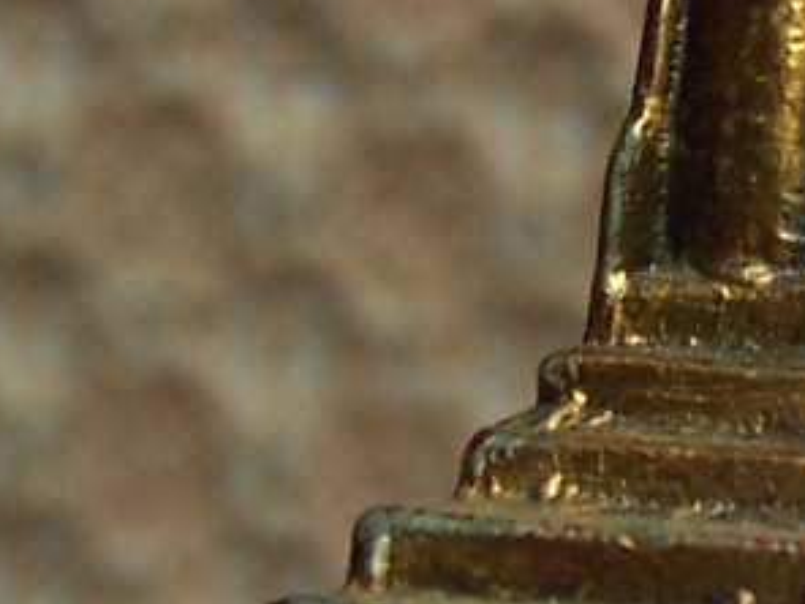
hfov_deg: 13.1
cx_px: 691
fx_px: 3488
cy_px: 133
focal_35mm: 150
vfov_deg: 9.9
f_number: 2.8
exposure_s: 1/125
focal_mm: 5.6
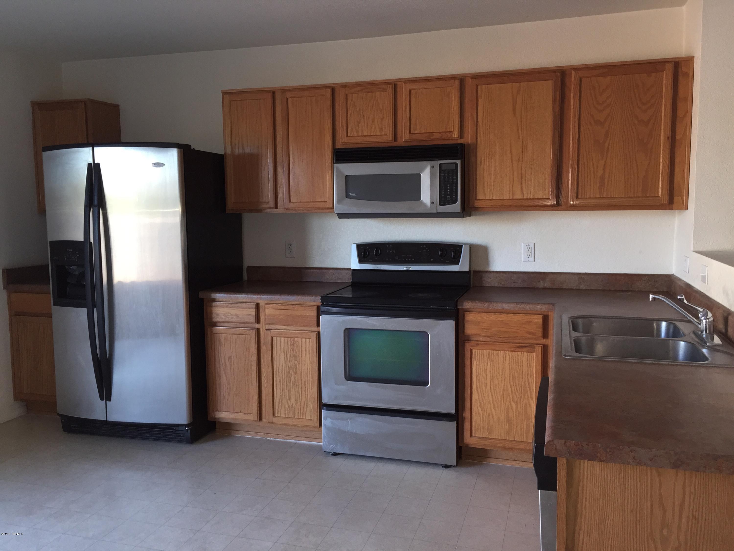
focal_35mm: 29
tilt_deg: -6.9
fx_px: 615
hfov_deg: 61.7
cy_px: 276
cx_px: 367
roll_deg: +0.2
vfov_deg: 48.2
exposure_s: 1/30
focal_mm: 4.15
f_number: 2.2
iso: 64
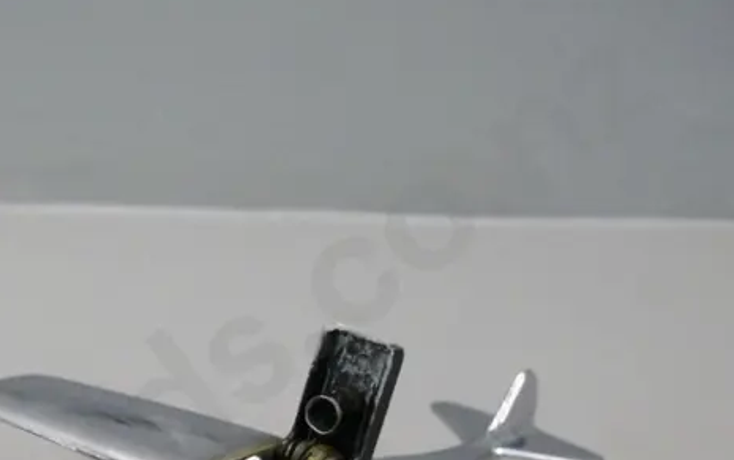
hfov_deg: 23.5
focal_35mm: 84
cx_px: -8
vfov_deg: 15.0
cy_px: 552
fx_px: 1681
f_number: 6.3
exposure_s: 1/60
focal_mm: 18
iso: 3200
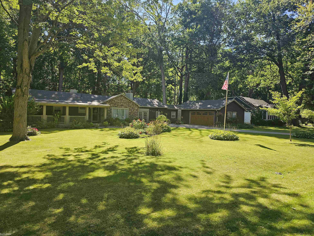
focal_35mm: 23
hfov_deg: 73.9
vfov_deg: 58.9
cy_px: 118
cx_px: 157
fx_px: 209
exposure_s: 1/404
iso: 20
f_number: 1.7
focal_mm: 6.3
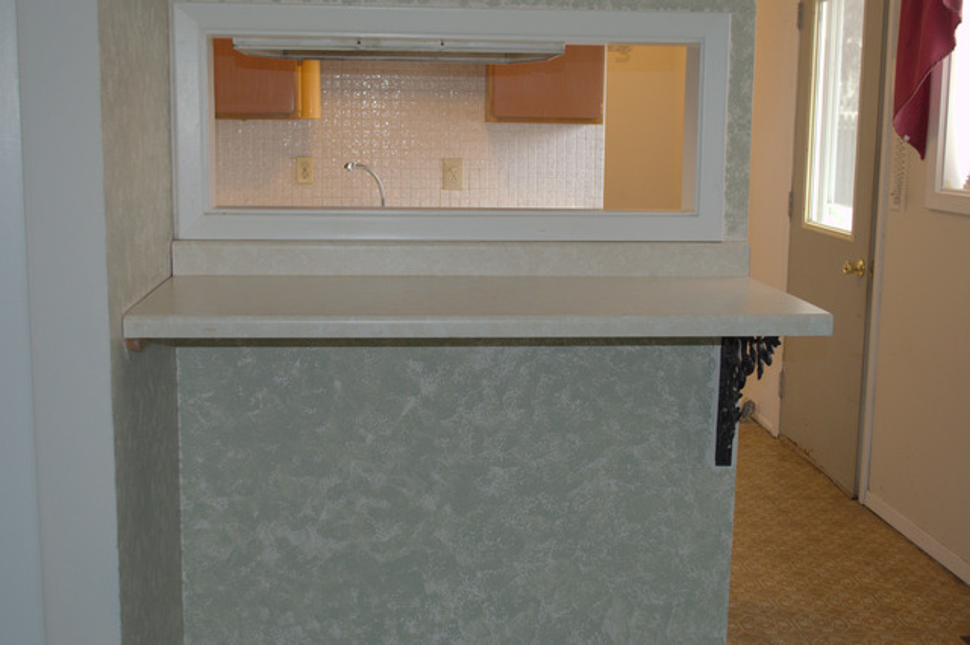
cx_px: 485
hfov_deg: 43.6
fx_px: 1212
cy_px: 322
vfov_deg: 29.8
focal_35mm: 45
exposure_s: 1/60
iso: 1000
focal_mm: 30
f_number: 4.5
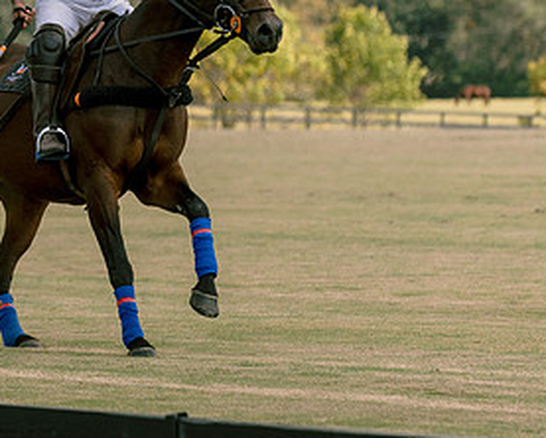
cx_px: -22
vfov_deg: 4.7
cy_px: 111
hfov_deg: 5.9
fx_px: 5320
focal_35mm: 329
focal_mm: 140
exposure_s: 1/4000
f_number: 4
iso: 200
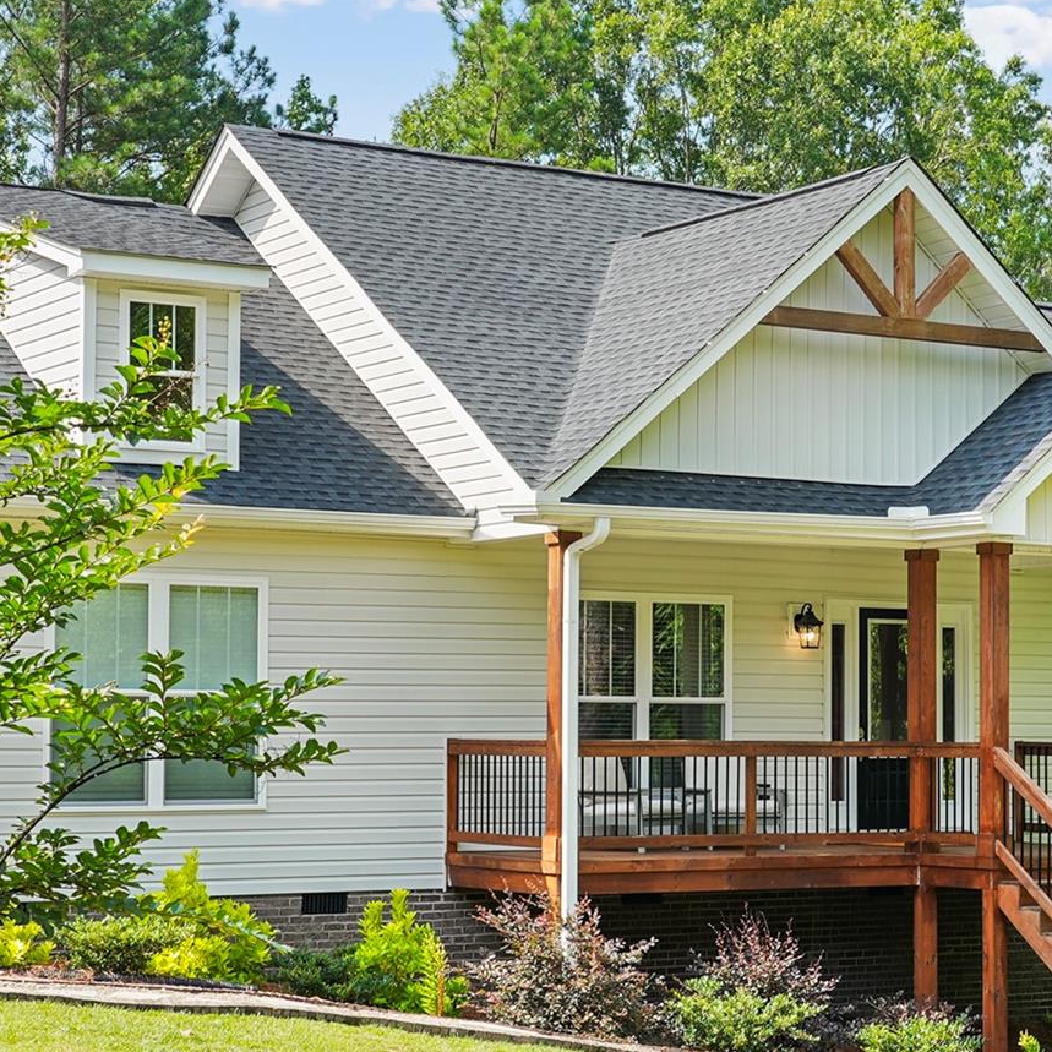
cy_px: 615
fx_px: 2510
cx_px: 642
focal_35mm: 73
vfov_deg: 23.6
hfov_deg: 23.6
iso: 100
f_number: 9
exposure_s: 1/50
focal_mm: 36
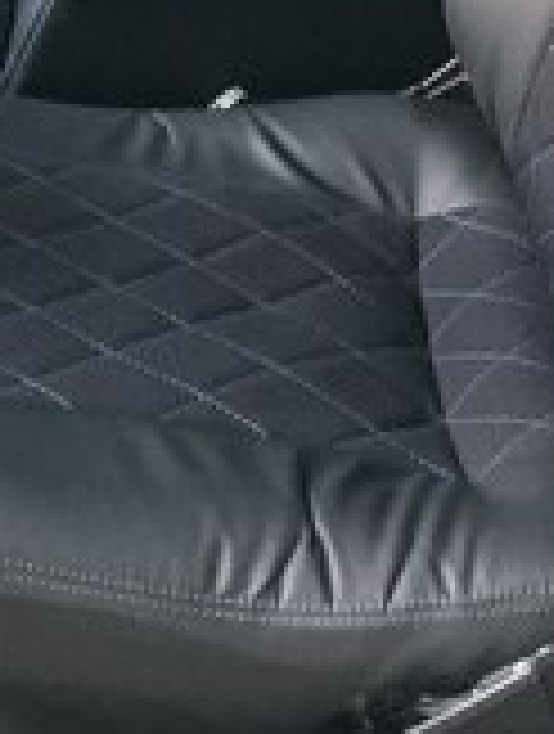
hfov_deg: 16.5
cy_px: -162
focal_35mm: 88
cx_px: 18
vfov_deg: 20.6
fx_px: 1871
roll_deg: +9.9
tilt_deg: -23.6
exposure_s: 1/17
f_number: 2.2
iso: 200
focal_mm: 4.15
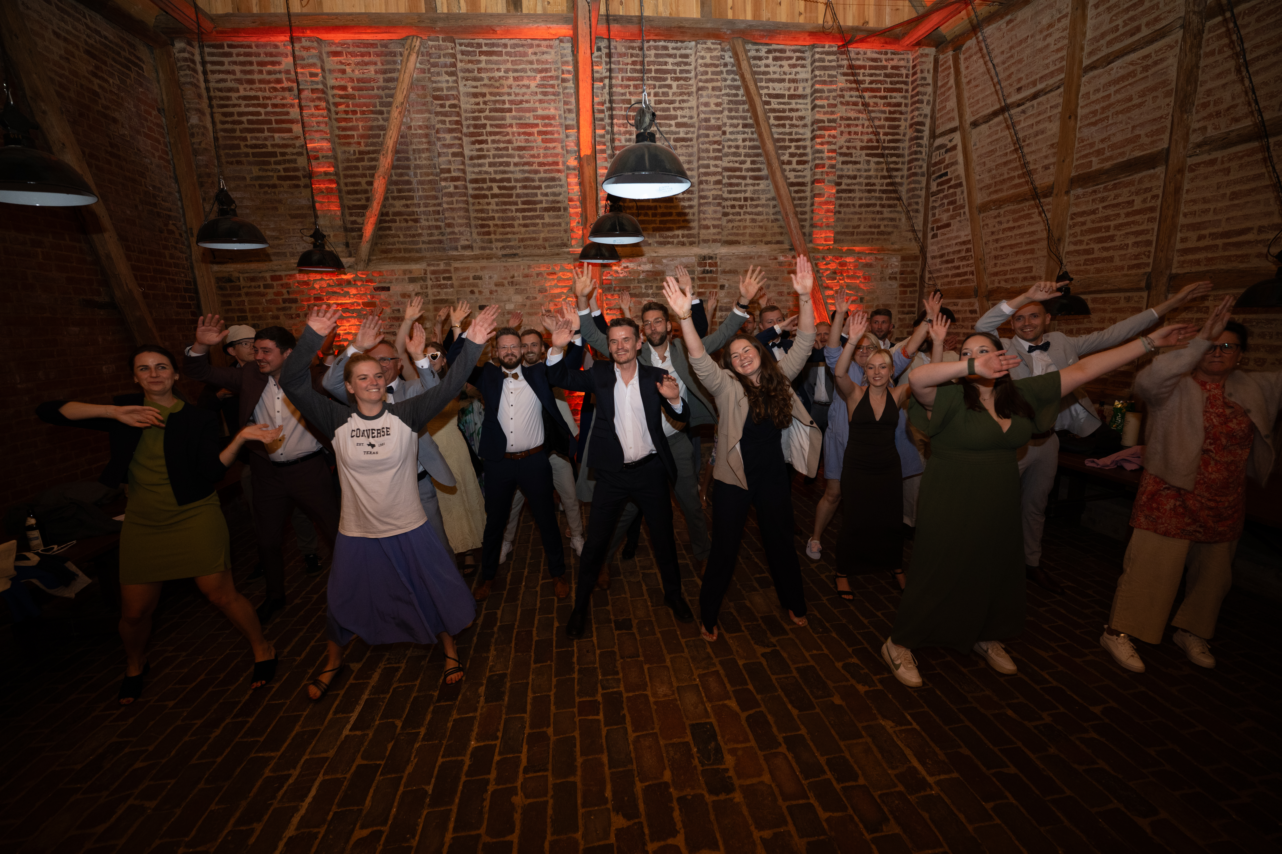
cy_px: 427
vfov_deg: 81.2
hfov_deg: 104.3
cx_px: 641
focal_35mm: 14
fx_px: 499
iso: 1000
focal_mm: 14
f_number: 3.2
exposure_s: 1/80
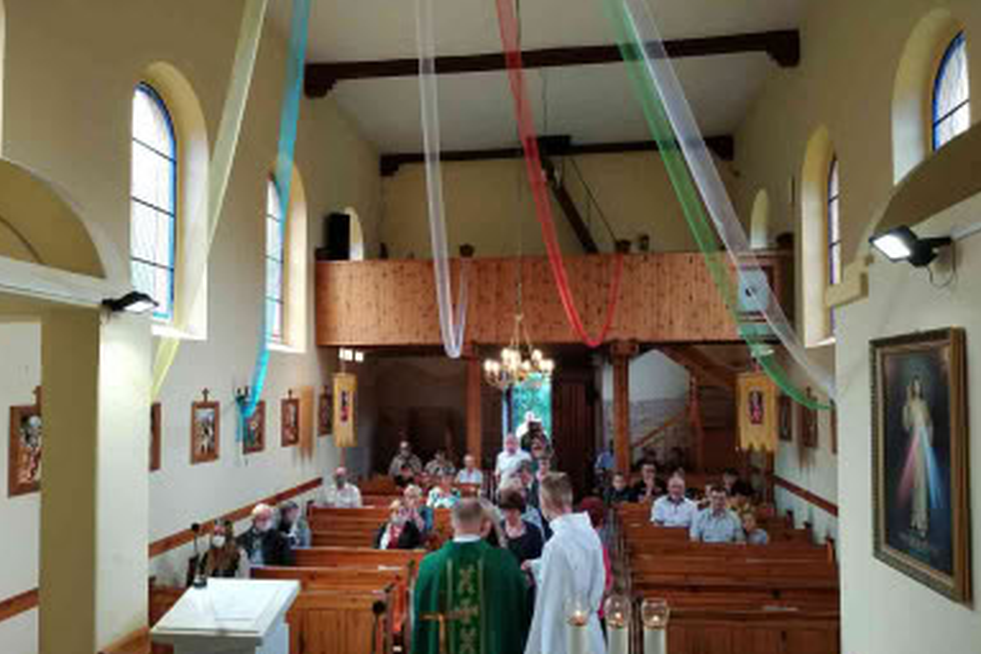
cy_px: 360
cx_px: 480
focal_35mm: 26
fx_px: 708
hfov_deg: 69.4
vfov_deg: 49.5
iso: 250
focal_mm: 3.94
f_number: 1.9
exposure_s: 1/50
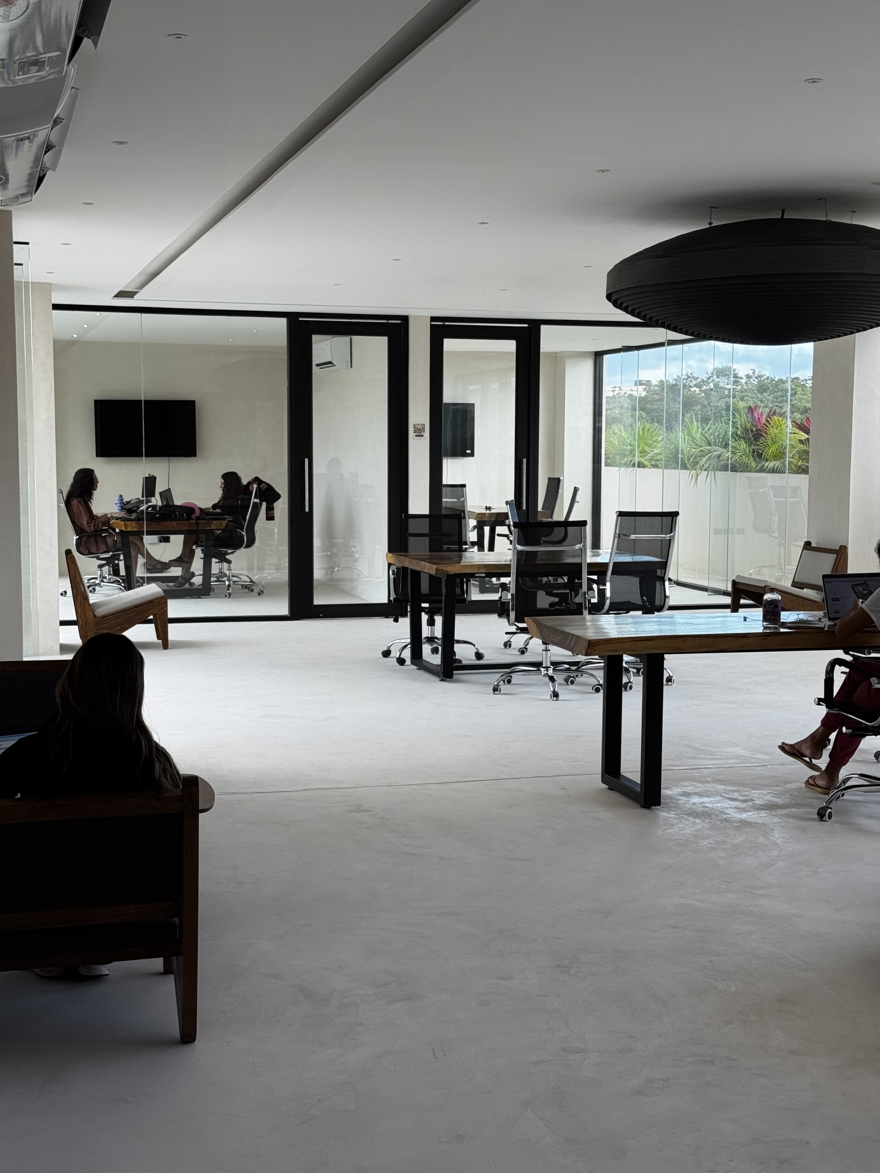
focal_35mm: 48
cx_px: 440
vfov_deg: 39.7
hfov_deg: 30.3
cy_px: 586
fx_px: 1627
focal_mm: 6.76
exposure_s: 1/312
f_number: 1.78
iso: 64
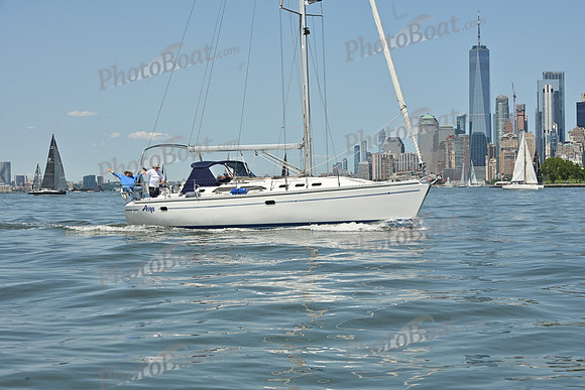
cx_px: 292
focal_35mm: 80
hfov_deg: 25.4
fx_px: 1300
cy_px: 195
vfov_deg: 17.1
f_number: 13
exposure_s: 1/1000
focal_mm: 80
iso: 320
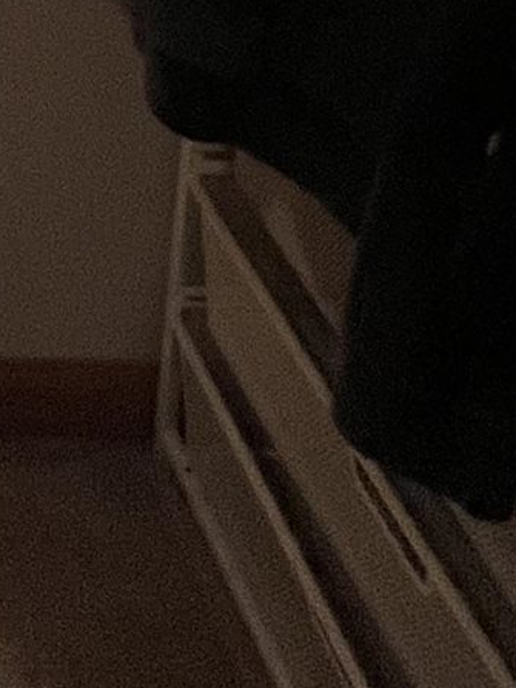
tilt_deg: -11.0
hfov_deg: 16.4
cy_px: -757
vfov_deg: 17.7
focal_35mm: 67
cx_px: -534
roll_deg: -0.7
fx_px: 1332
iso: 320
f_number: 1.8
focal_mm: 1.57
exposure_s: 1/60
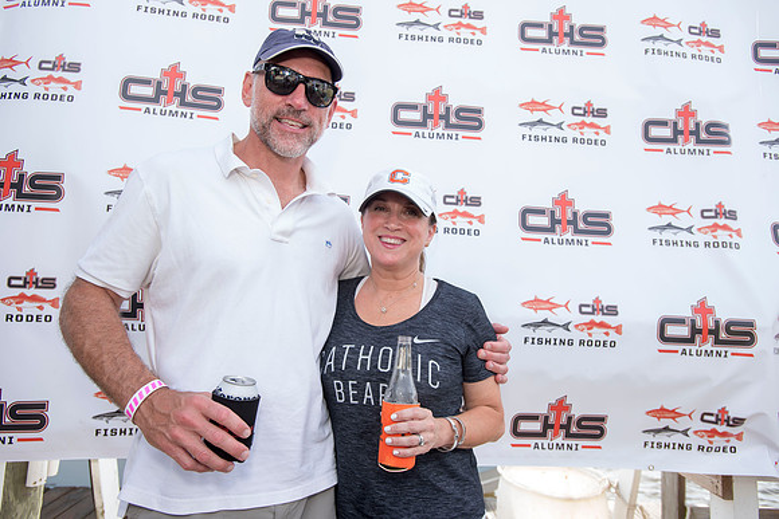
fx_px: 519
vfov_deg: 53.2
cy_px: 260
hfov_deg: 73.7
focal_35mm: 24
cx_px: 390
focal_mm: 24
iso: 250
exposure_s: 1/400
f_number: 4.5
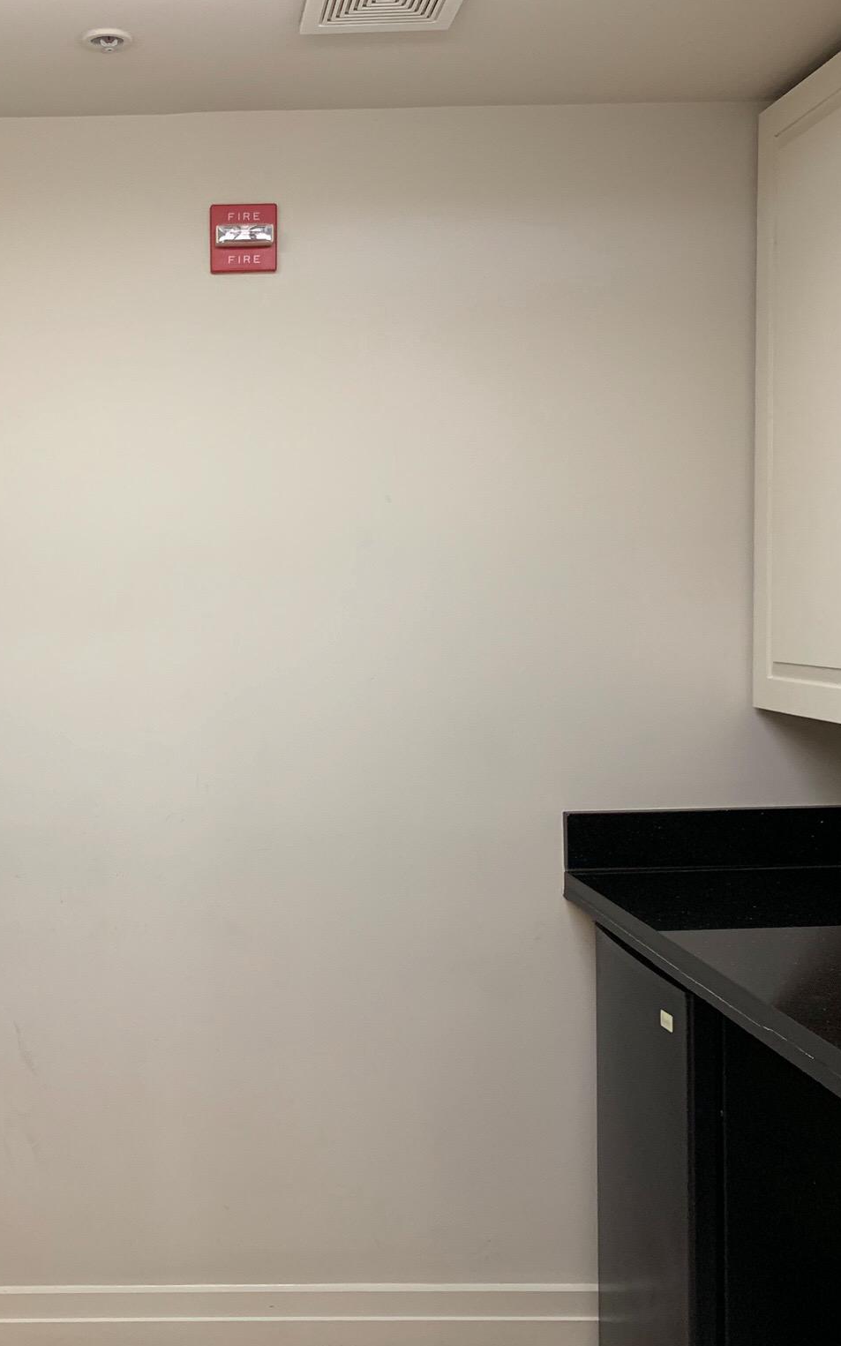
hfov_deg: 33.1
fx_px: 1357
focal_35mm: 37
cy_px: 674
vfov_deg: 52.8
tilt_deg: -2.8
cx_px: 131
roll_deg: +0.8
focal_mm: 4.25
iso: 160
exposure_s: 1/60
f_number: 1.8
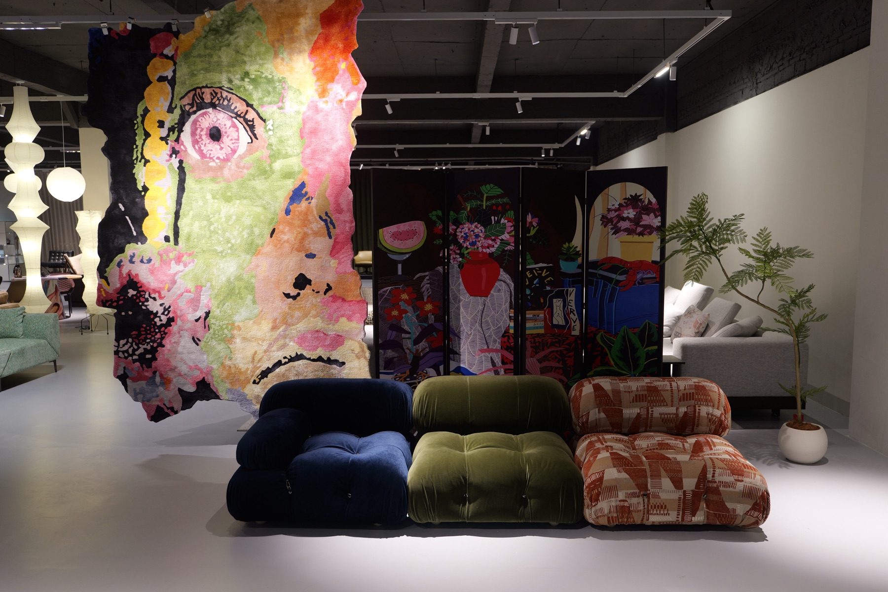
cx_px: 444
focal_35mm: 29
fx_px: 715
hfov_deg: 63.7
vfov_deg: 45.0
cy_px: 296
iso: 400
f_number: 2.8
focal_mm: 29
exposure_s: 1/30
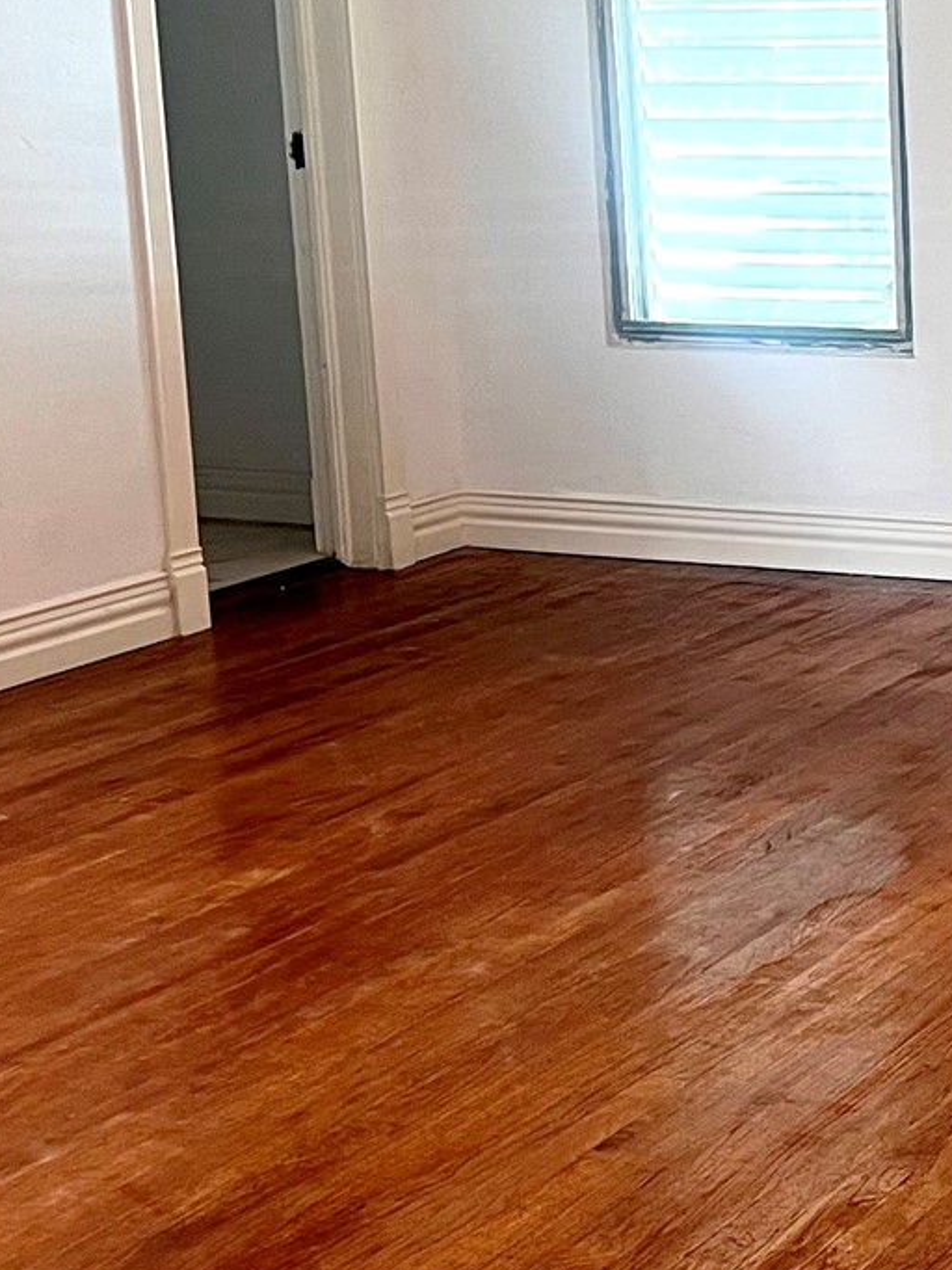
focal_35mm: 78
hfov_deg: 18.2
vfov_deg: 25.0
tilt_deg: -11.9
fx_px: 2861
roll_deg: +1.9
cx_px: 1049
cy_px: 612
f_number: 1.5
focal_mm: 5.7
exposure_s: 1/60
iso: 200
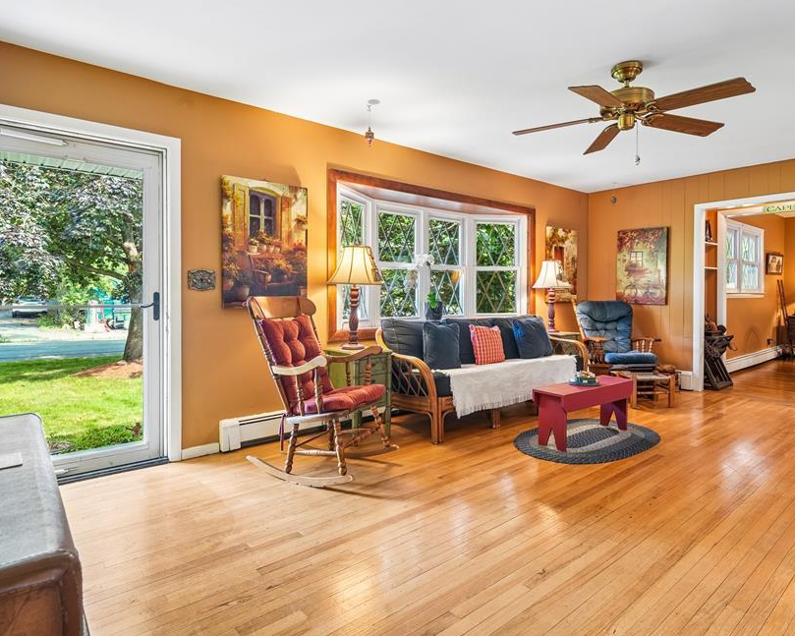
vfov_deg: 70.8
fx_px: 447
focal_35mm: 19
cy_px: 314
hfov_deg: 83.0
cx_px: 438
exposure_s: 1/2.5
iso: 400
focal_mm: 16
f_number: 8
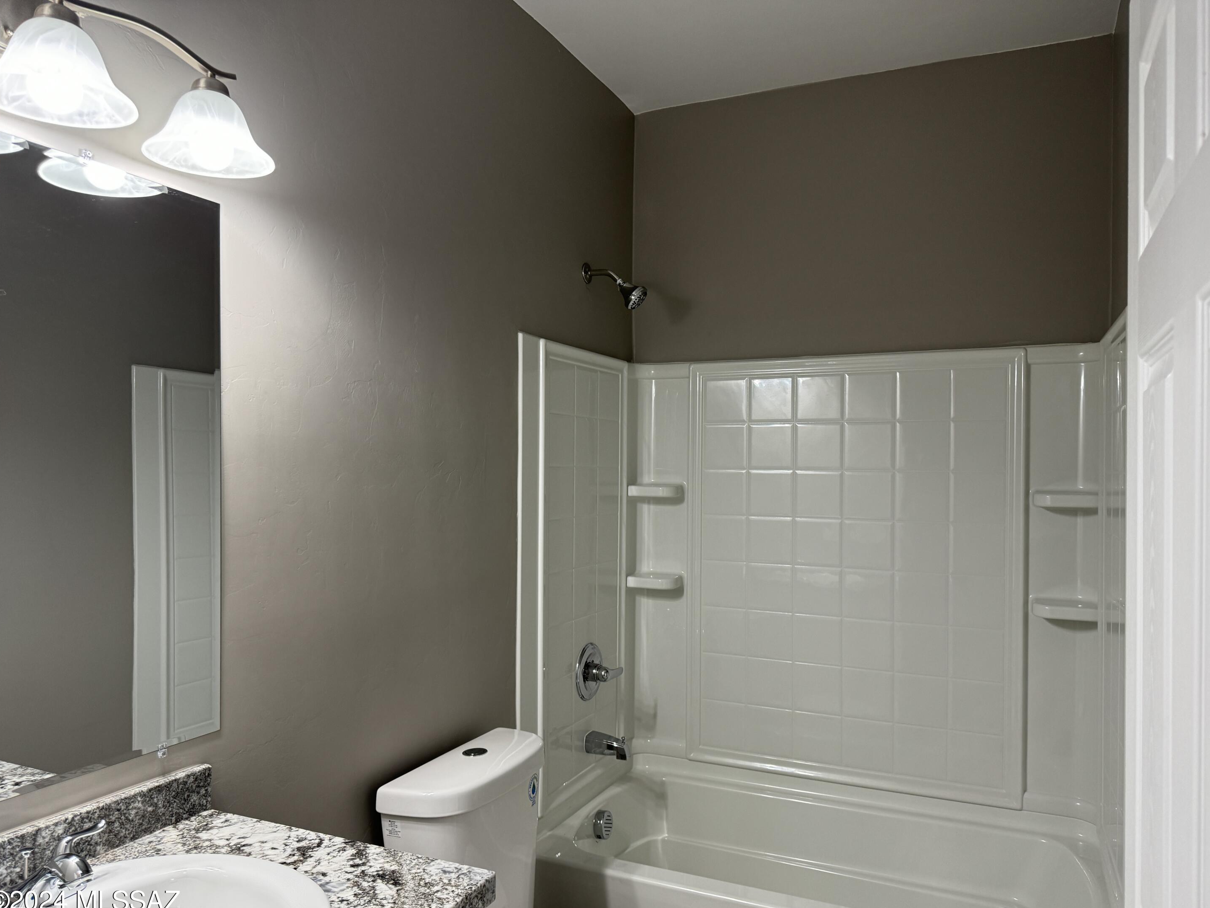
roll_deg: -1.0
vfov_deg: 54.9
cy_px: 471
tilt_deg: +0.1
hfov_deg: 69.4
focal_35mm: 25
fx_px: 874
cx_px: 618
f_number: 1.78
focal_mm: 6.86
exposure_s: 1/120
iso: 200
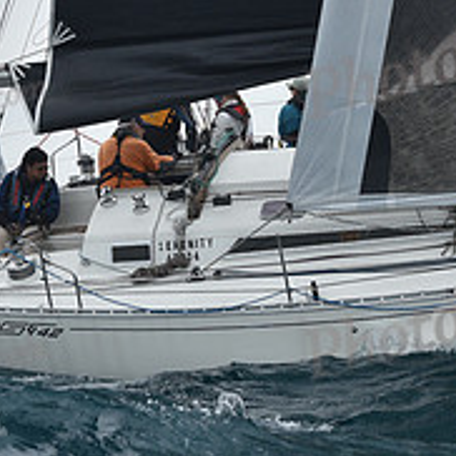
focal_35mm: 190
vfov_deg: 9.2
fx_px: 2832
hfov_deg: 9.2
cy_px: 219
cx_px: 178
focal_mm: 70
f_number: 6.3
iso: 250
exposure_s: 1/800
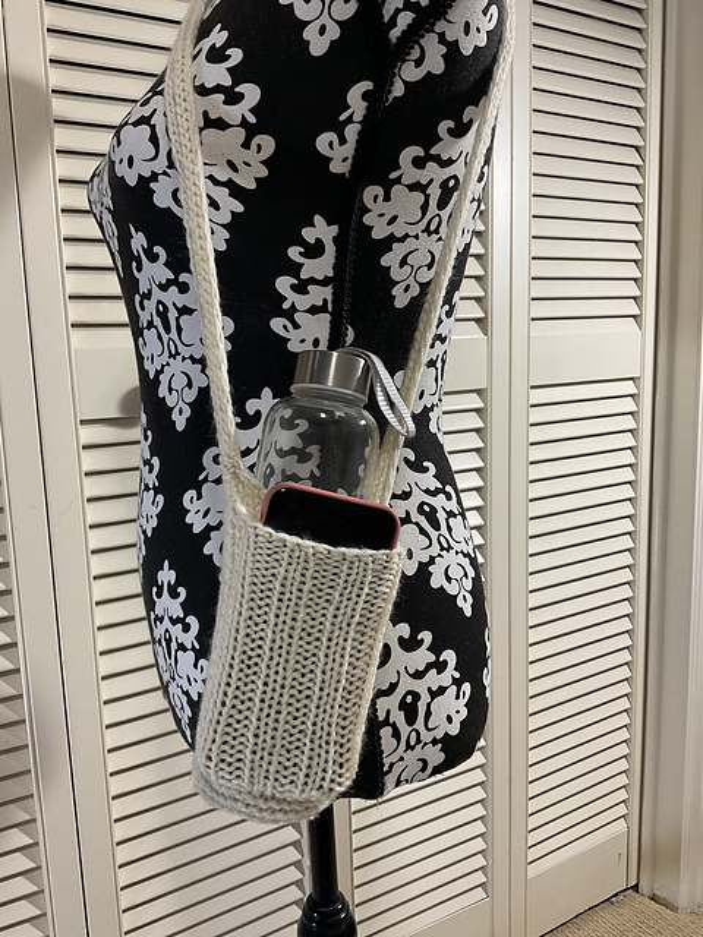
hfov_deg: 48.2
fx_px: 785
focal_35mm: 29
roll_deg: +1.3
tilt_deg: -9.5
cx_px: 352
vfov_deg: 61.7
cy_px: 468
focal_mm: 3
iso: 80
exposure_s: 1/60
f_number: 1.8
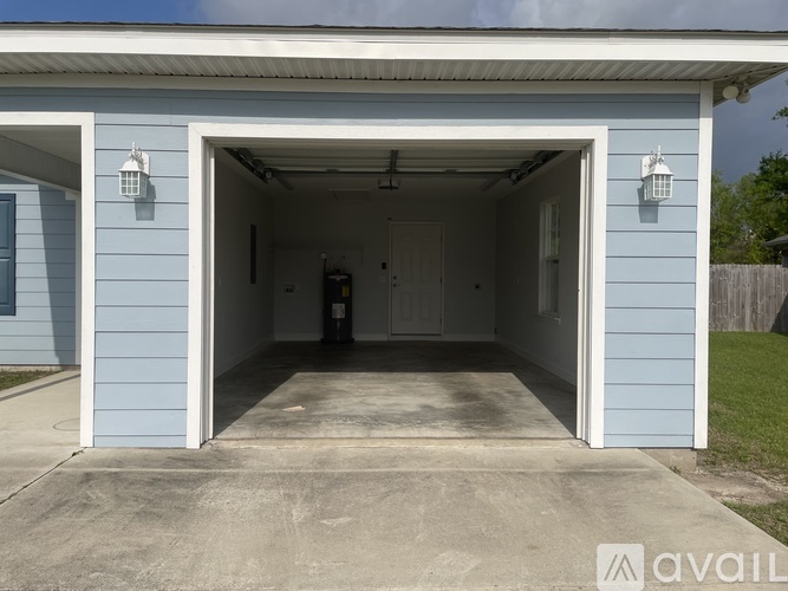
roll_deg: +0.0
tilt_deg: -0.4
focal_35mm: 26
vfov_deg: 53.0
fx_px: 592
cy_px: 296
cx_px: 394
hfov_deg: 67.3
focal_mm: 4.2
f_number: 1.6
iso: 32
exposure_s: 1/9091
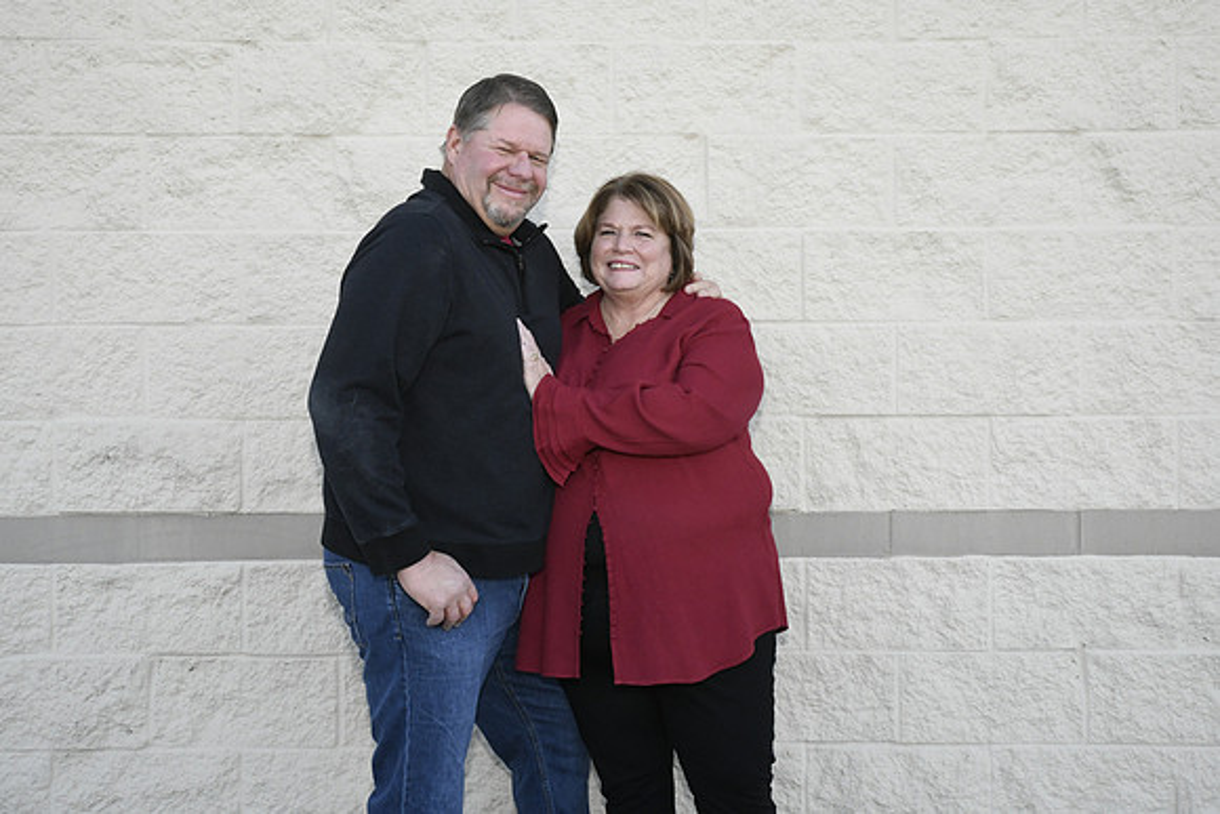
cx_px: 610
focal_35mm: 45
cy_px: 407
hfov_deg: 43.6
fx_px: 1525
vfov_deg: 29.9
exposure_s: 1/250
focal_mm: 45
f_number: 22
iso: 6400
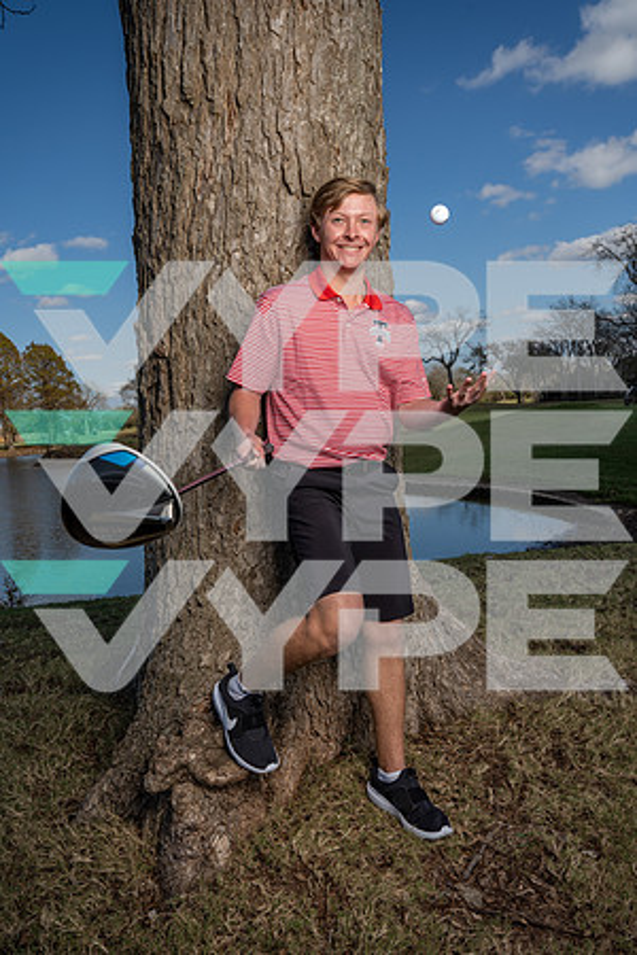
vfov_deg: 67.4
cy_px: 478
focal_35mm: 27
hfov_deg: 47.9
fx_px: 717
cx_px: 318
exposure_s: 1/250
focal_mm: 27
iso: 50
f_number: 8
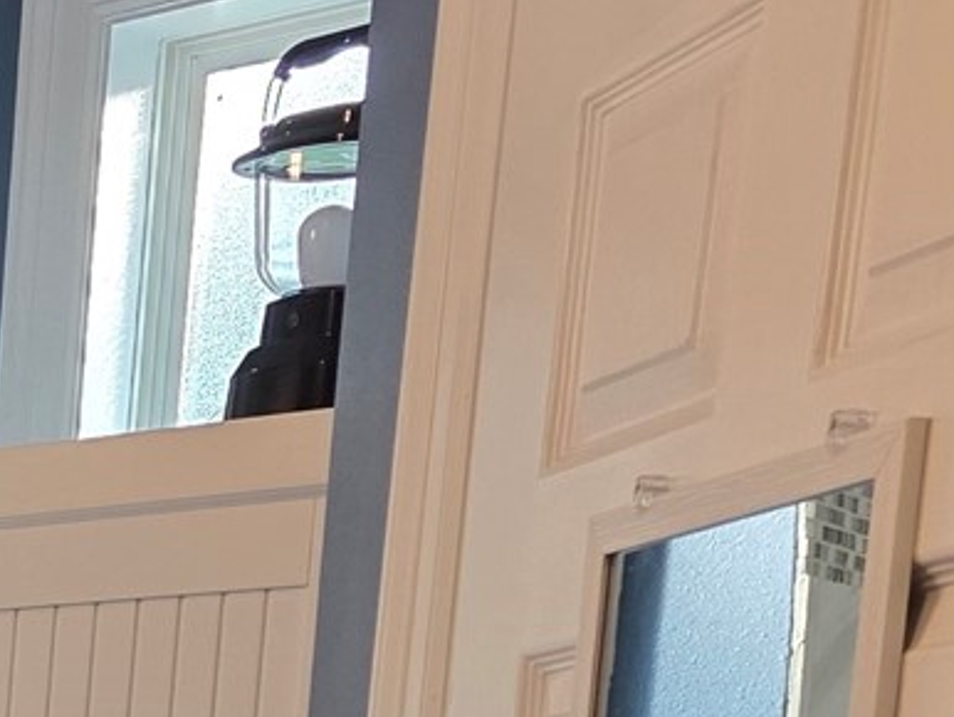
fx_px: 3364
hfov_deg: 13.1
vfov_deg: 10.9
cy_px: 1535
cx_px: -1167
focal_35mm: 122
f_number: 1.7
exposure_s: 1/120
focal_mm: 6.3
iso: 125
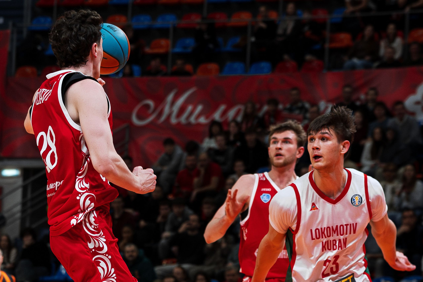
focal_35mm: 209
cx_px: 144
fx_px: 2456
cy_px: 129
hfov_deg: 9.8
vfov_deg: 6.6
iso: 1250
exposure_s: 1/1250
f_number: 4
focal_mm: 95
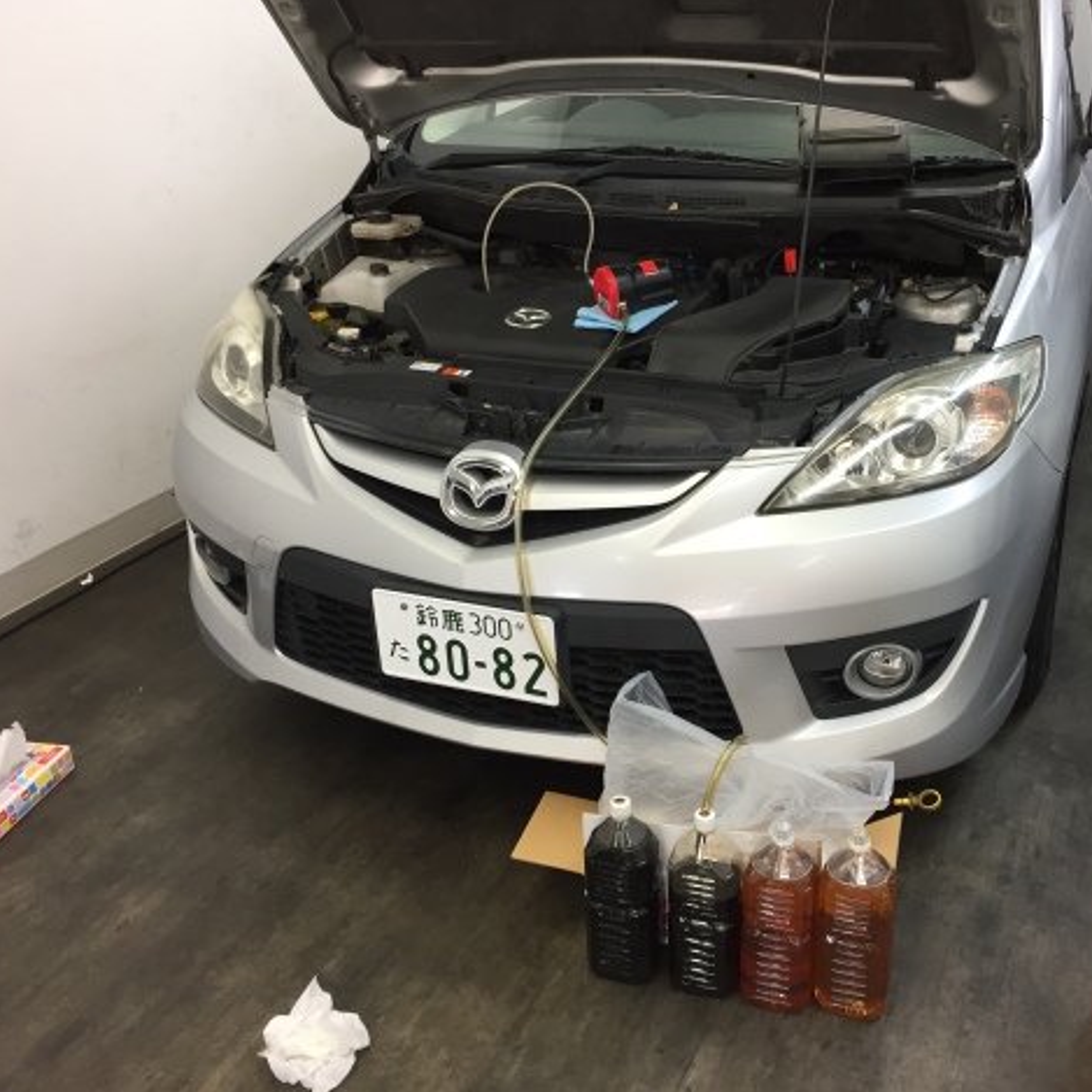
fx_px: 1249
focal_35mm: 35
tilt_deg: -24.2
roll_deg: +1.4
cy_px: 538
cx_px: 682
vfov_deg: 47.2
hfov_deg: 46.8
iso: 32
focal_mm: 4.15
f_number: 2.2
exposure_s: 1/30
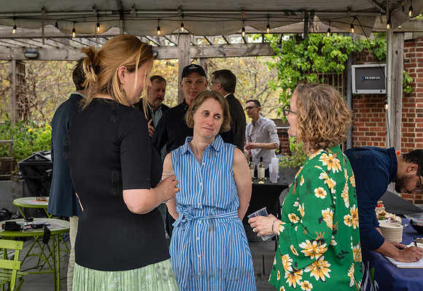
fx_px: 660
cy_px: 147
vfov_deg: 24.9
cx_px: 210
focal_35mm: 56
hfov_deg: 35.6
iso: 250
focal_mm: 48
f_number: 4
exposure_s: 1/160
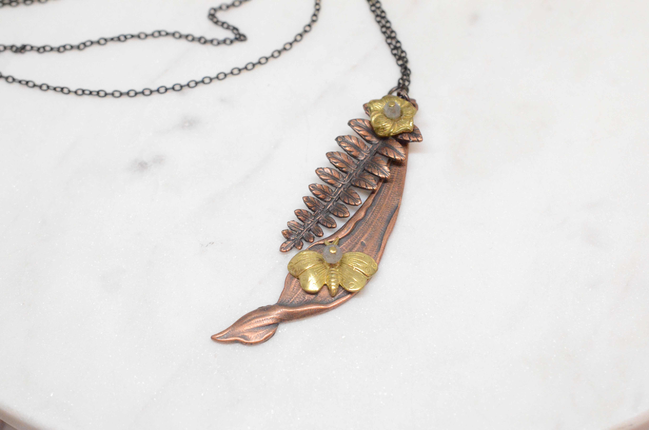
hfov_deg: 33.5
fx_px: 1079
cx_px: 324
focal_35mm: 60
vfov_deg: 22.5
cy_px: 215
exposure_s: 1/800
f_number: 8
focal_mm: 40
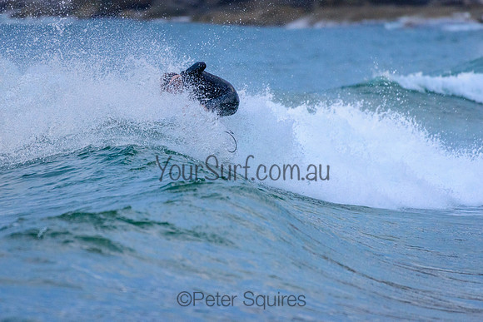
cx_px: 208
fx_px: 8228
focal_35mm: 613
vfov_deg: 2.2
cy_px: 134
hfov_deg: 3.4
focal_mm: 500
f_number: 5.6
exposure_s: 1/2000
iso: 1800
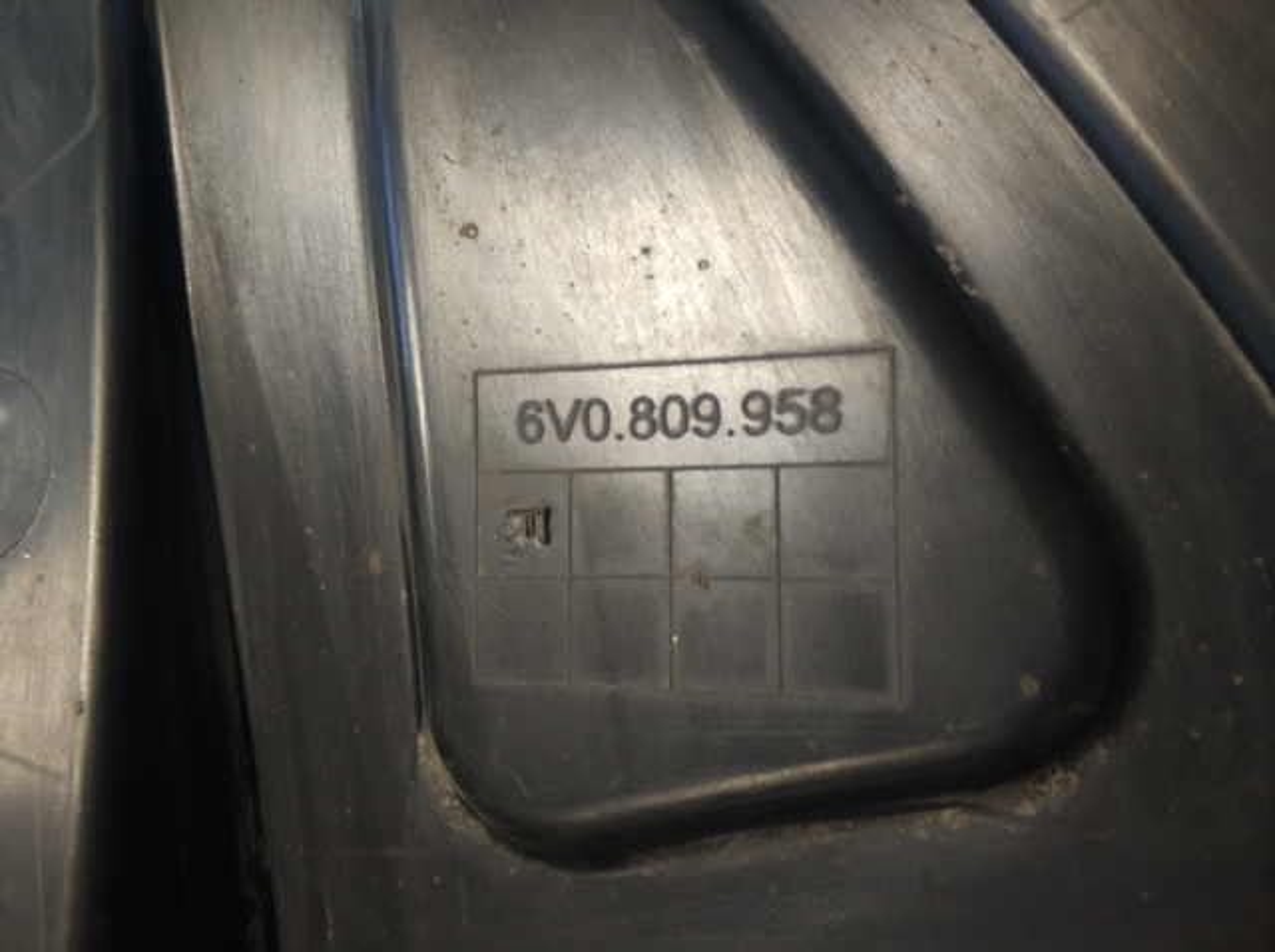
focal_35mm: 27
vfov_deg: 51.2
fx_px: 993
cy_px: 476
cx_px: 638
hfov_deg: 65.4
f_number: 1.8
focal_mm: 3.82
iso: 767
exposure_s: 1/12
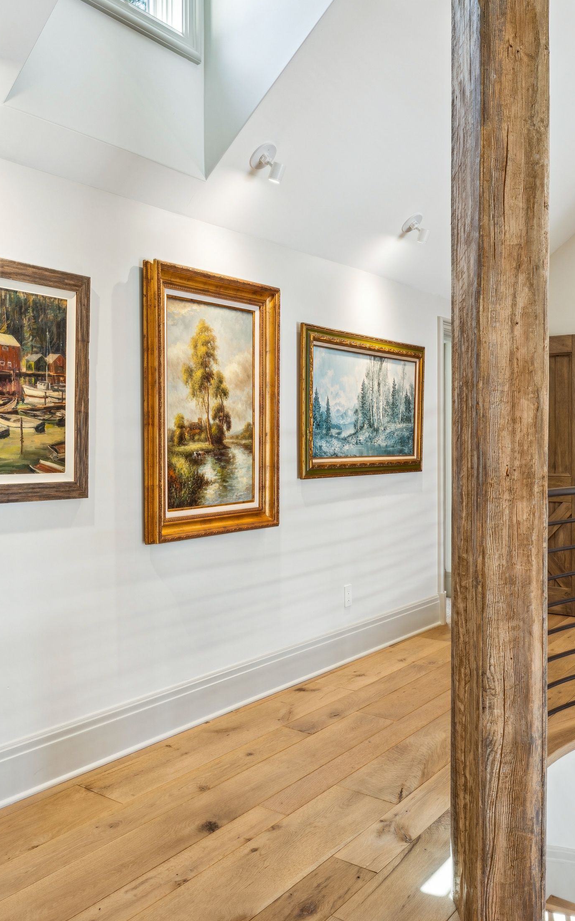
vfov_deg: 61.2
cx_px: 201
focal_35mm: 31
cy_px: 446
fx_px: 777
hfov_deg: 40.2
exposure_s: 1/2
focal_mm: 18.6
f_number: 13
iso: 100
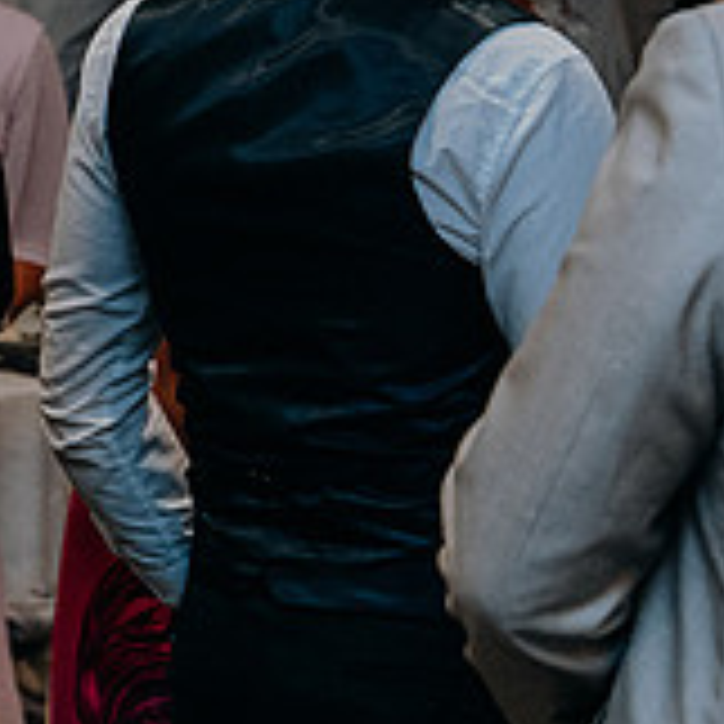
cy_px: -83
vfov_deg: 13.0
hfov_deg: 12.6
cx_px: -355
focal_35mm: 132
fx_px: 3123
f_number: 3.5
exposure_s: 1/160
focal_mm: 43
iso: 2500
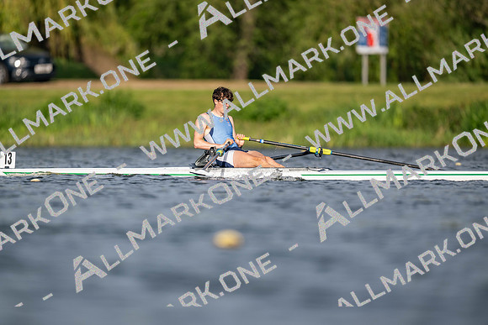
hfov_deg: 3.4
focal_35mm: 600
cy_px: 162
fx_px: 8135
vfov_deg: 2.3
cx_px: 244
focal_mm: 600
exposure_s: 1/2500
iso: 220
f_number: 4
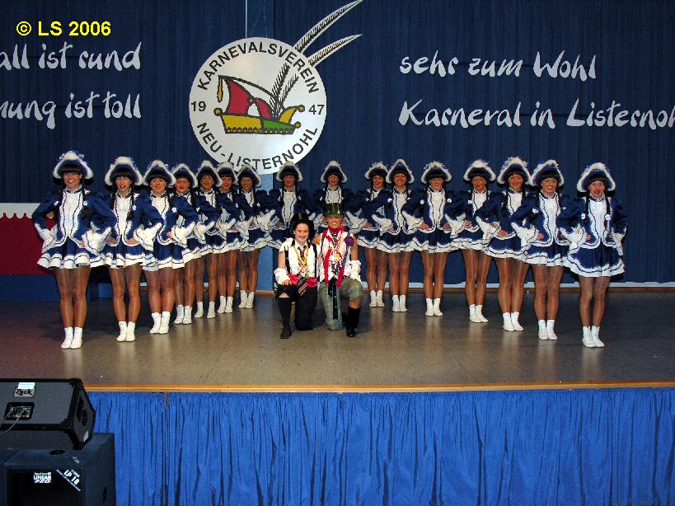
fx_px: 780
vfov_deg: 36.0
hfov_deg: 46.8
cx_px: 338
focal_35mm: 40
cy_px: 253
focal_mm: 10.2
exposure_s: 1/60.1
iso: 100
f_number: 4.1
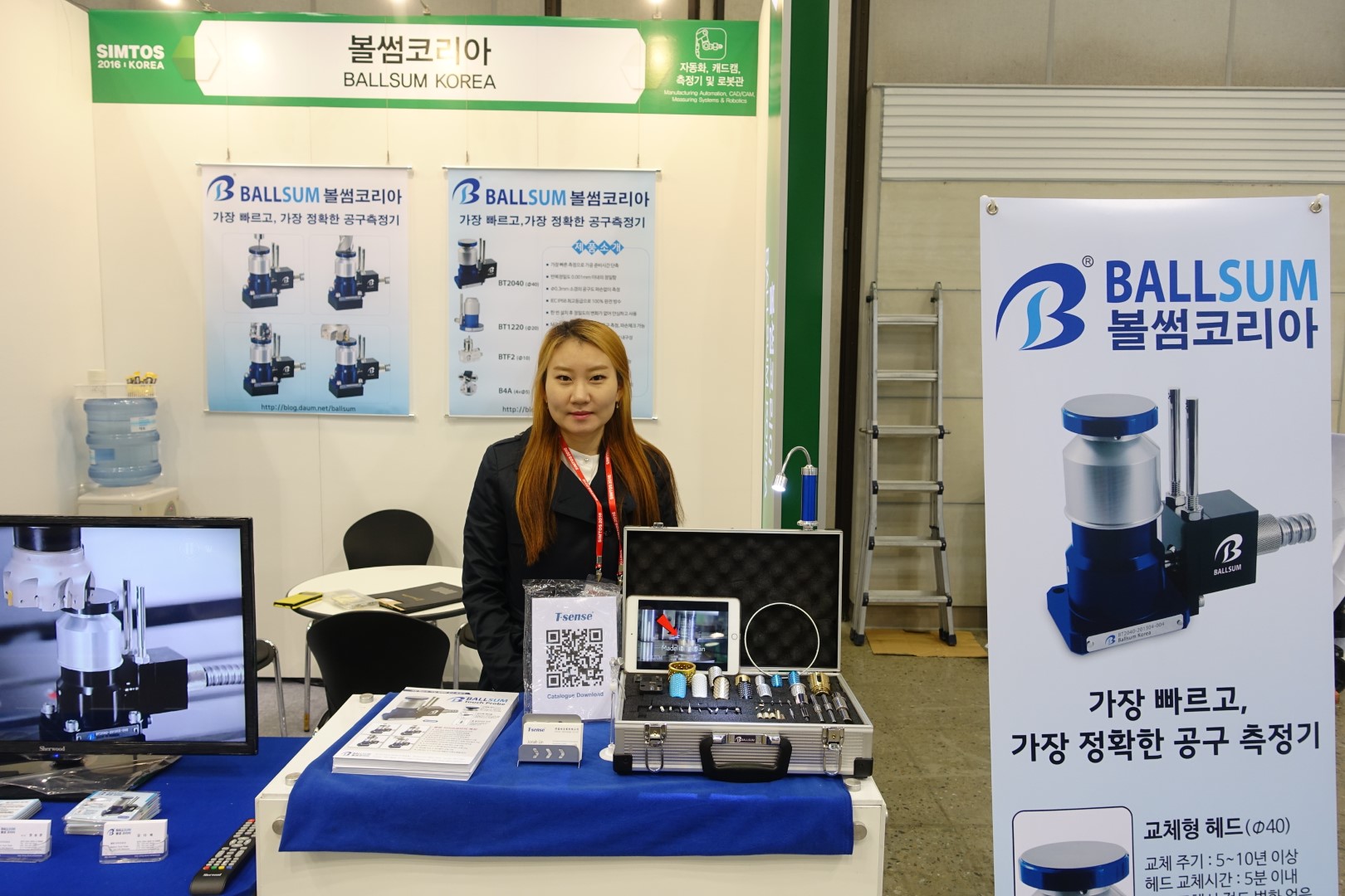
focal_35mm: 24
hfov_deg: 73.7
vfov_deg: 53.1
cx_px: 672
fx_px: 897
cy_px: 448
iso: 125
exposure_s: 1/30
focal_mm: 8.8
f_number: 2.8
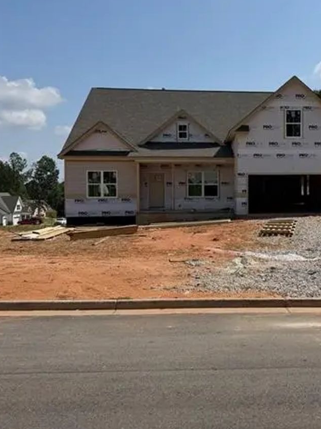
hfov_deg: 35.6
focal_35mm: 39
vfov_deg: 47.8
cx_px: 256
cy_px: 188
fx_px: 482
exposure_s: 1/9091
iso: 80
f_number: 1.78
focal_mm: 6.76
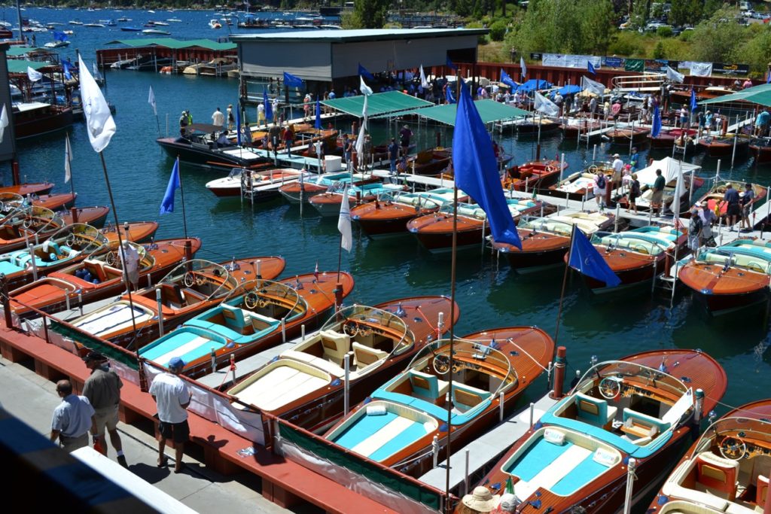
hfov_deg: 49.5
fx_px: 835
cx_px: 386
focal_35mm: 39
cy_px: 257
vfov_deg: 34.2
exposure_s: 1/250
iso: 100
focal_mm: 26
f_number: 8
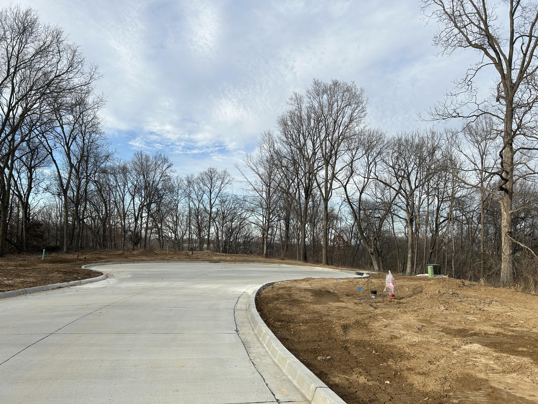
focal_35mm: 26
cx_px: 269
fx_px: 404
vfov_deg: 53.1
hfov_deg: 67.3
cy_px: 202
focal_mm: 5.7
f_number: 1.5
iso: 50
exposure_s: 1/3077
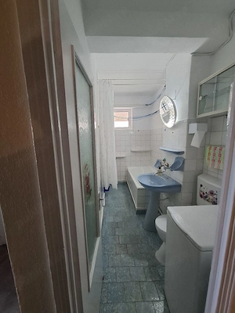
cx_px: 118
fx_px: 118
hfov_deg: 89.9
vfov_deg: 106.2
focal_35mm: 13
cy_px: 156
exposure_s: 1/33
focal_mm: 1.74
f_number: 2.2
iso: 160
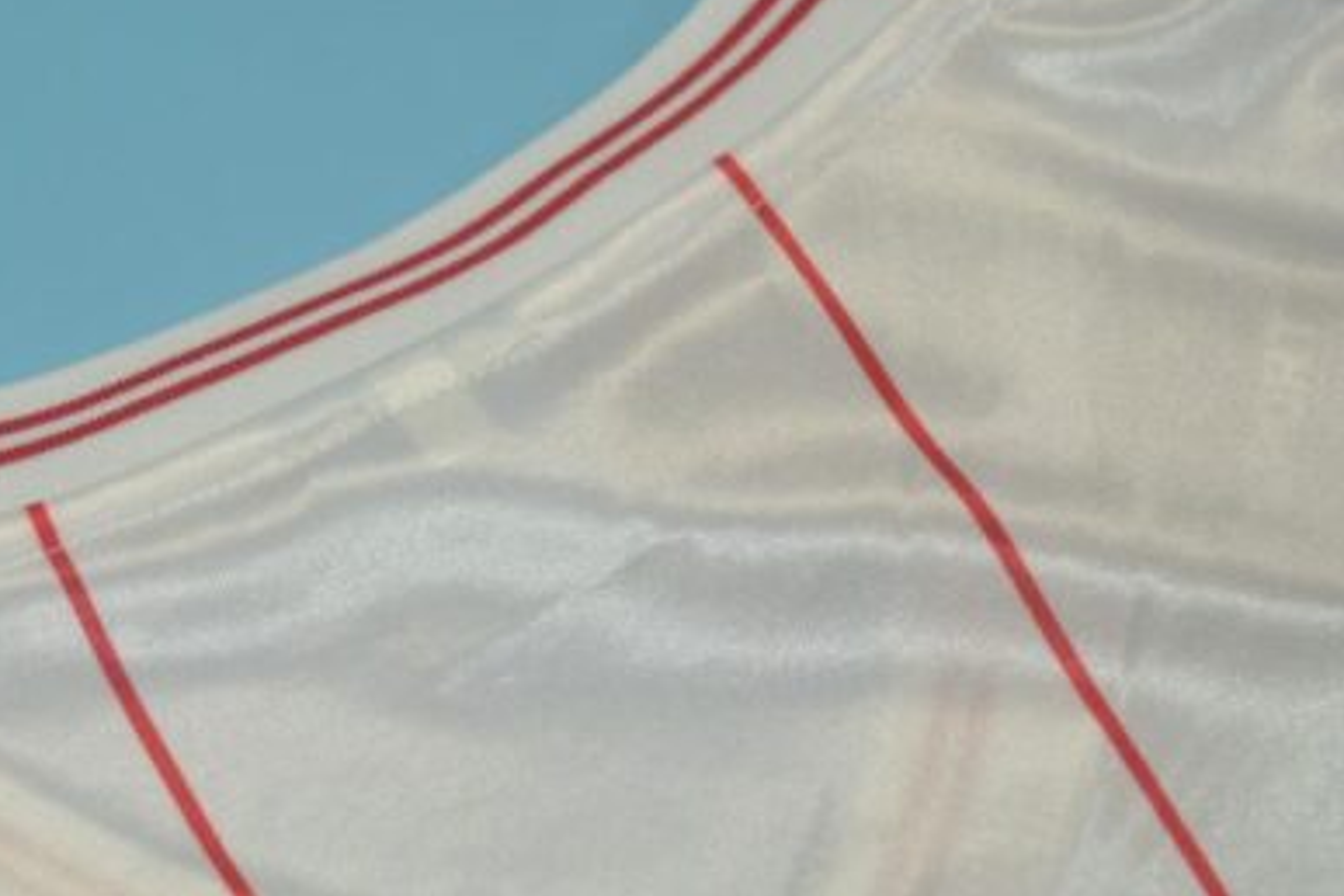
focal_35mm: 93
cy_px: 372
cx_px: 333
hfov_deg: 21.7
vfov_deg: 14.7
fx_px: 3472
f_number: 5.3
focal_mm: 40
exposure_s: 1/160
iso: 200
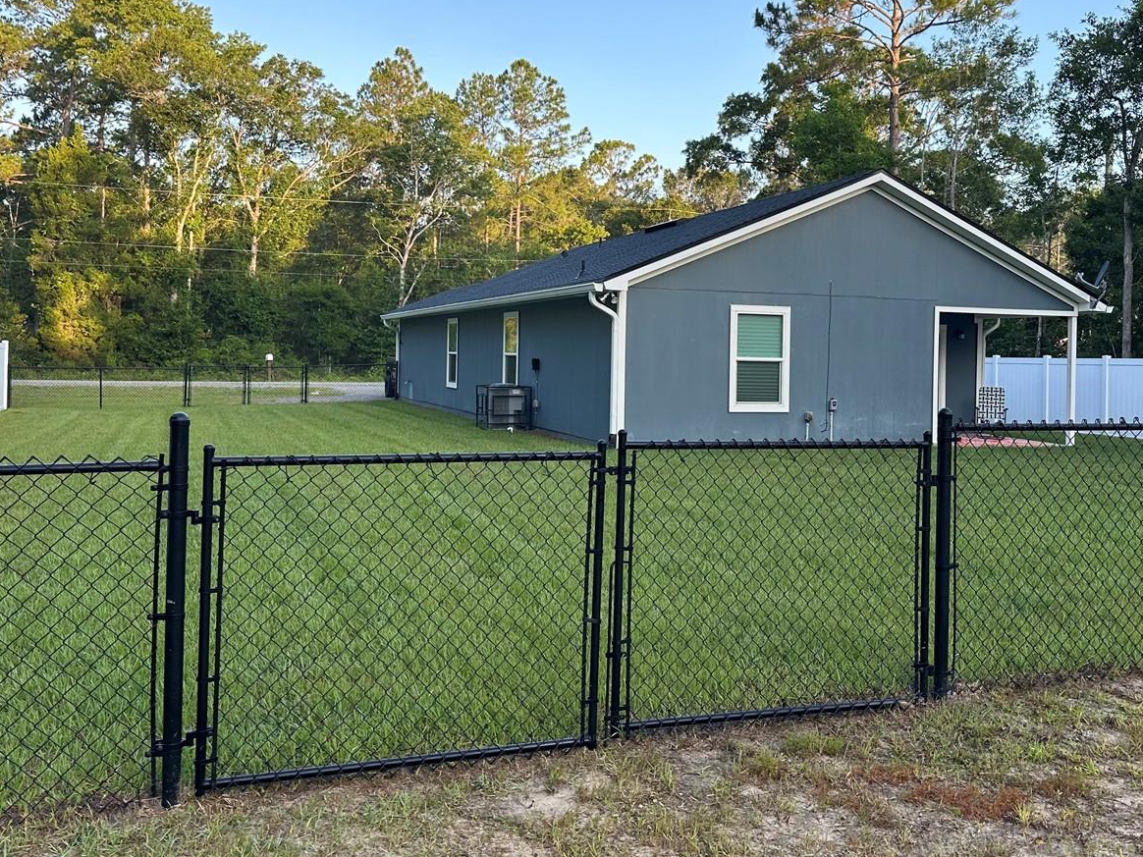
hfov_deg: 55.2
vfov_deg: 42.8
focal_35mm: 33
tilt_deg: +0.5
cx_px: 639
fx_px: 1090
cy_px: 357
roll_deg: -0.9
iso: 80
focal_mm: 6.86
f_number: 1.78
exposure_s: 1/541
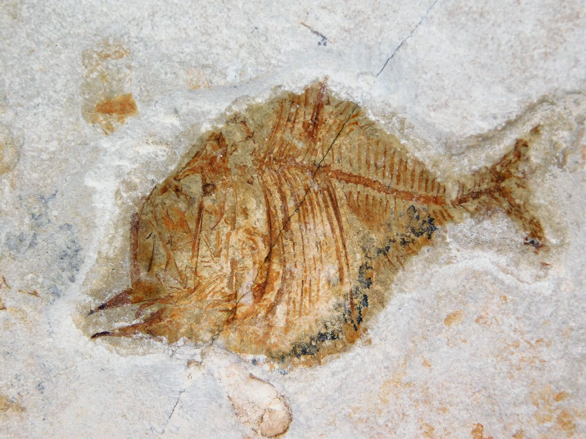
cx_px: 293
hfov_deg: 10.7
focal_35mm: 184
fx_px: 3115
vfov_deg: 8.1
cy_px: 220
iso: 125
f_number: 5.4
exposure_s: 1/250
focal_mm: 32.7
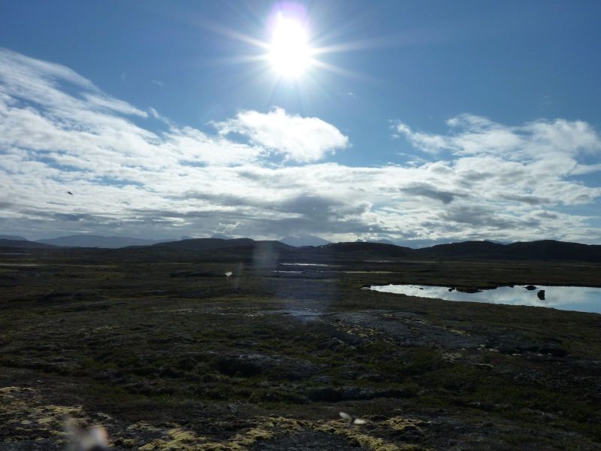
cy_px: 226
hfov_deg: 69.4
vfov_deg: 54.9
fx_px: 434
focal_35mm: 25
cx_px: 300
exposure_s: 1/1000
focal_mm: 4.1
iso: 125
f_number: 6.3
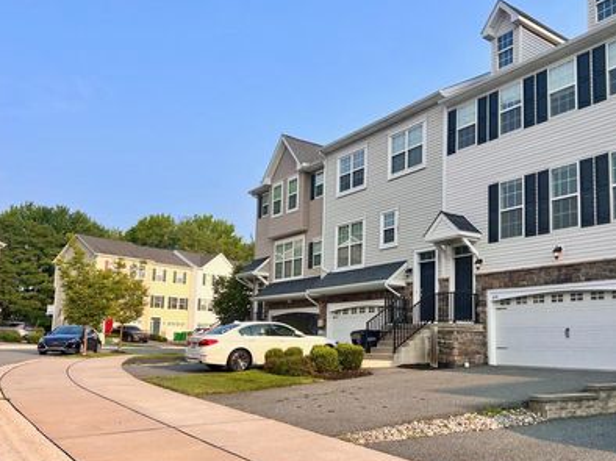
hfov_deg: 54.9
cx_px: 378
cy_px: 268
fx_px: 587
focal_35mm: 33
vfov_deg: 42.8
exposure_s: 1/2513
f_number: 1.5
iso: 50
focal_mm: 5.7
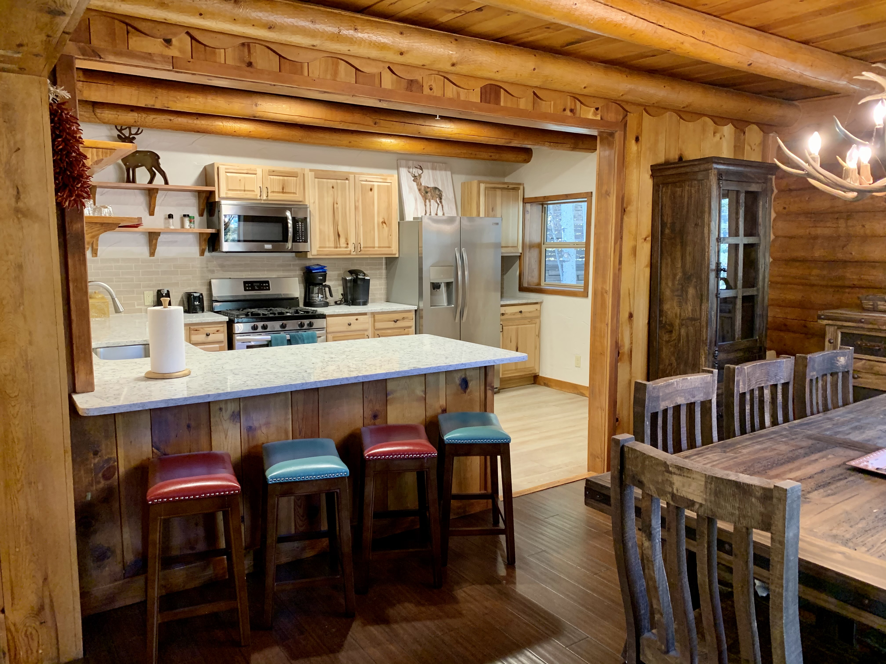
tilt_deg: -7.2
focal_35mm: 26
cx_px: 443
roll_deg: -0.1
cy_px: 332
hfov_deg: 67.3
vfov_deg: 53.1
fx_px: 665
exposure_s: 1/60
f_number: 1.8
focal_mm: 4.25
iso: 250
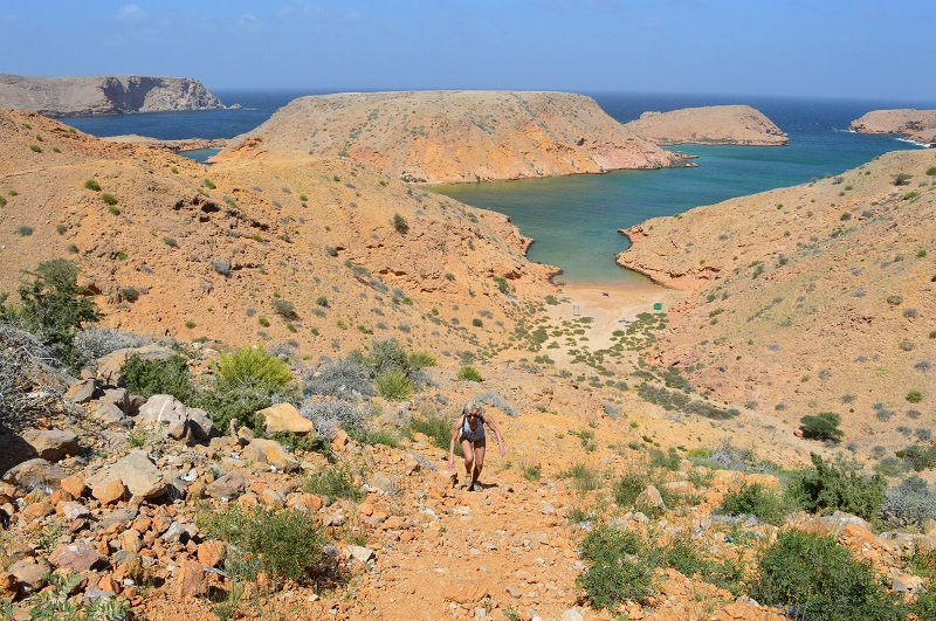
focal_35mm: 27
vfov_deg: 47.8
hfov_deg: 67.5
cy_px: 310
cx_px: 468
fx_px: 701
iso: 280
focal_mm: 18
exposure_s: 1/500
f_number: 11
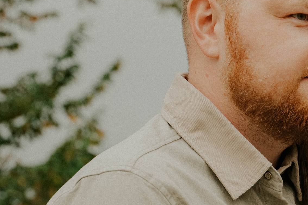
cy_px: 140
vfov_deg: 7.9
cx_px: 331
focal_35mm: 173
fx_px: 1480
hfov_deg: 11.7
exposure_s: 1/160
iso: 250
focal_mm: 51
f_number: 4.5
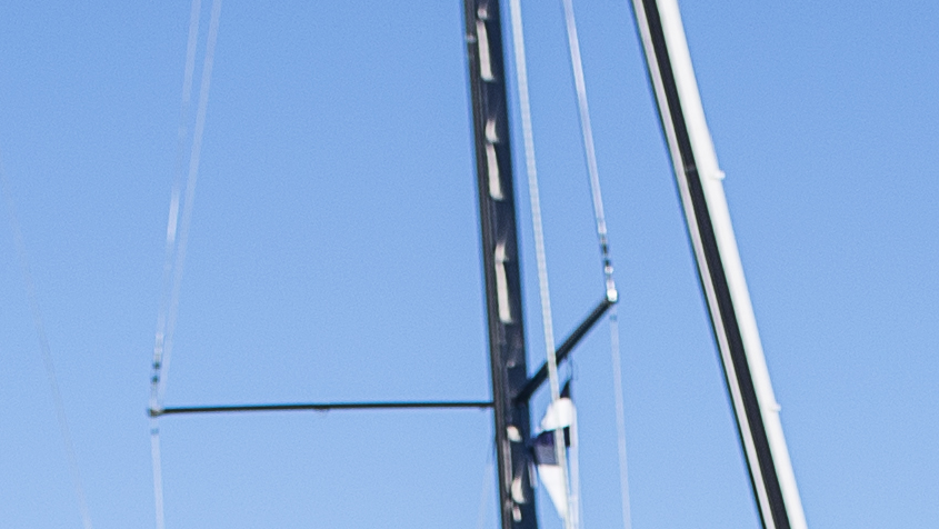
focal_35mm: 261
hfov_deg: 8.3
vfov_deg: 4.3
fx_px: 6501
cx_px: 666
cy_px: 2034
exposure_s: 1/1250
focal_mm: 35
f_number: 4
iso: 80
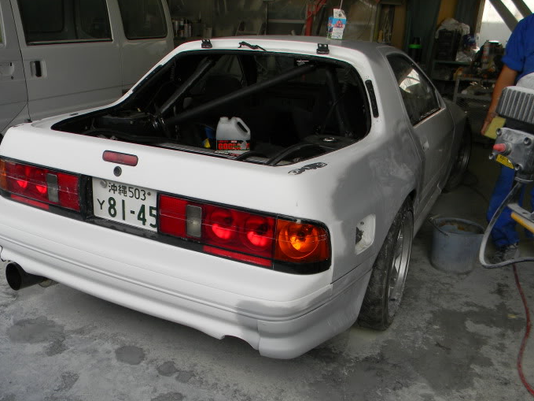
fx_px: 509
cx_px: 225
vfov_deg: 42.9
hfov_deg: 55.1
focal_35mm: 33
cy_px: 222
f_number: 3.5
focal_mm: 5
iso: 80
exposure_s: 1/234
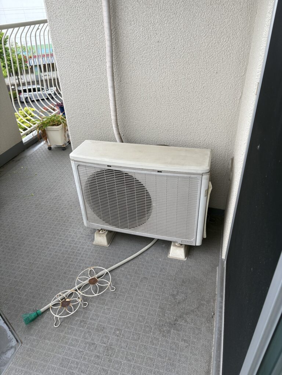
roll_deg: +2.3
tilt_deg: -33.4
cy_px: 188
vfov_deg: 67.3
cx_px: 141
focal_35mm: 26
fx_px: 282
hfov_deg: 53.1
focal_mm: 5.96
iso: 40
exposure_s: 1/265
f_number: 1.6
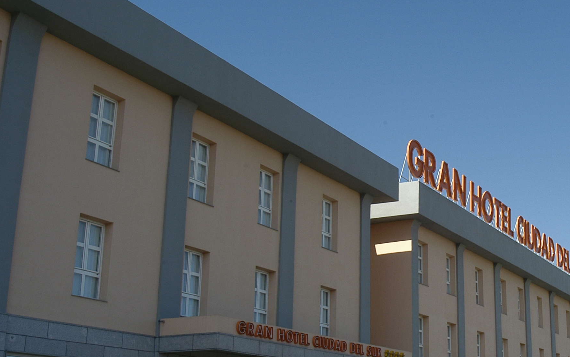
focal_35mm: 52
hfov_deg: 38.0
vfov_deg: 24.8
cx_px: 422
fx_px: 808
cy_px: 221
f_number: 13
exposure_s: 1/160
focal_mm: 20
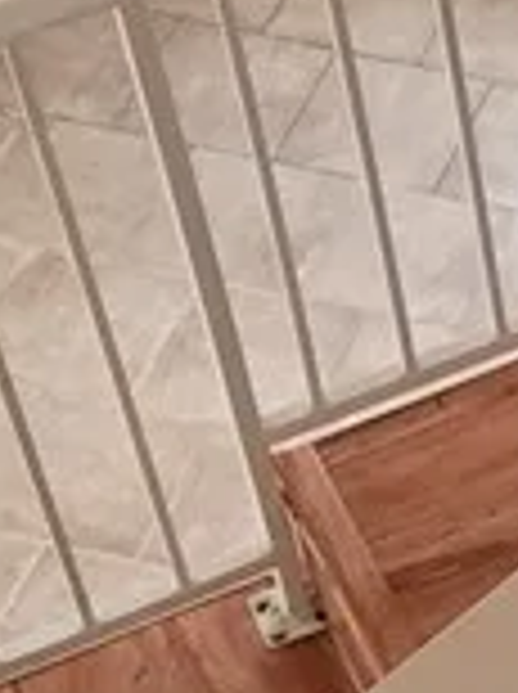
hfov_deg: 7.8
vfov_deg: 11.4
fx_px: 3461
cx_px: 1324
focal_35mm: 173
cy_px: 324
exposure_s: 1/24
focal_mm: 4.2
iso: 100
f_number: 1.7
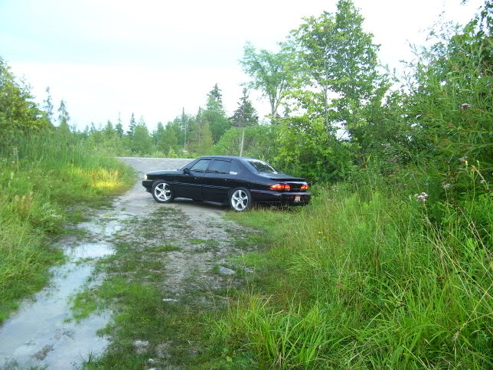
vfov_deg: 41.8
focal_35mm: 34
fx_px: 484
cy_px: 185
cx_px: 246
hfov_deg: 54.0
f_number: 2.7
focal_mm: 5.6
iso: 80
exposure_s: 1/2
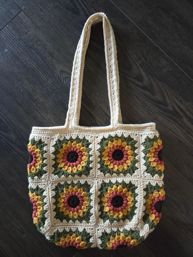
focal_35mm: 23
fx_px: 171
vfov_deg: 73.9
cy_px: 128
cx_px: 96
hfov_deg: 58.9
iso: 2000
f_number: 1.8
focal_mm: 5.4
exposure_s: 1/120
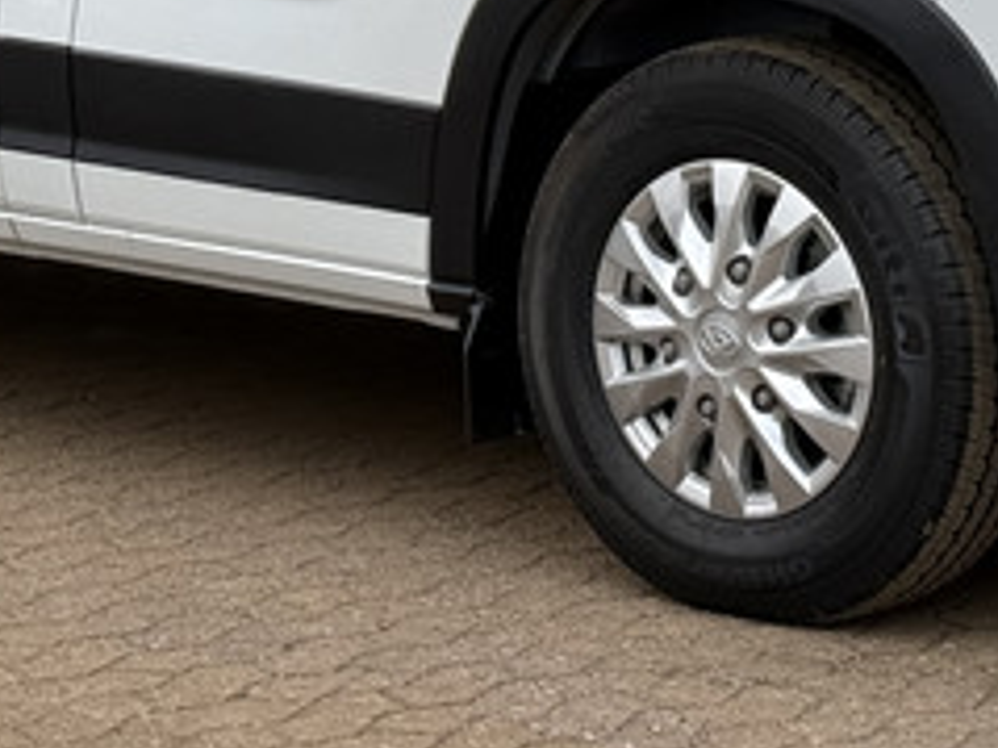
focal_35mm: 181
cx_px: 380
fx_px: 5216
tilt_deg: -1.4
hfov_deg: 10.9
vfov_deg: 8.0
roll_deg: +0.4
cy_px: -395
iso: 64
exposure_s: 1/706
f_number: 1.78
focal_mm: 6.76
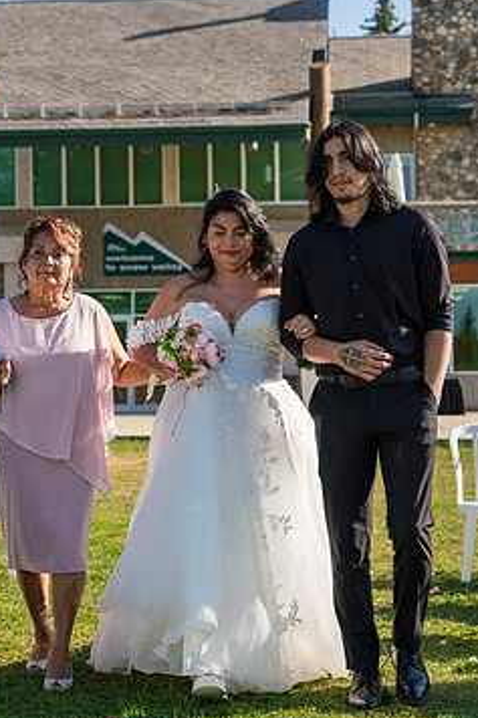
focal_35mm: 67
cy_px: 395
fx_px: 1336
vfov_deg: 30.1
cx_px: 246
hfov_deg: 20.3
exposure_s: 1/1250
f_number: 4
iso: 250
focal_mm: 53
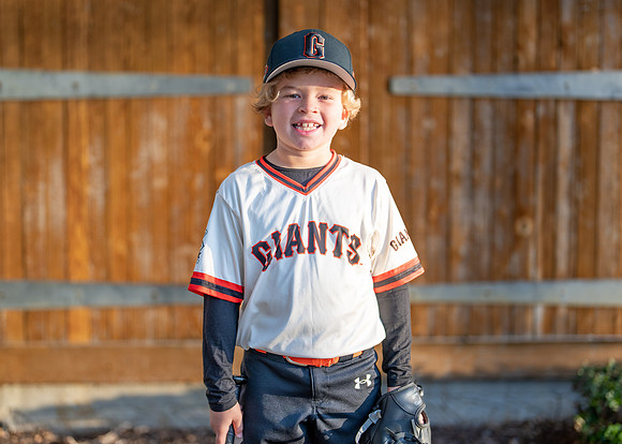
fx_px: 1122
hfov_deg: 31.0
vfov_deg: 22.4
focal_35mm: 64
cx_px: 291
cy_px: 217
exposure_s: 1/1250
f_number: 1.2
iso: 100
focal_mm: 50
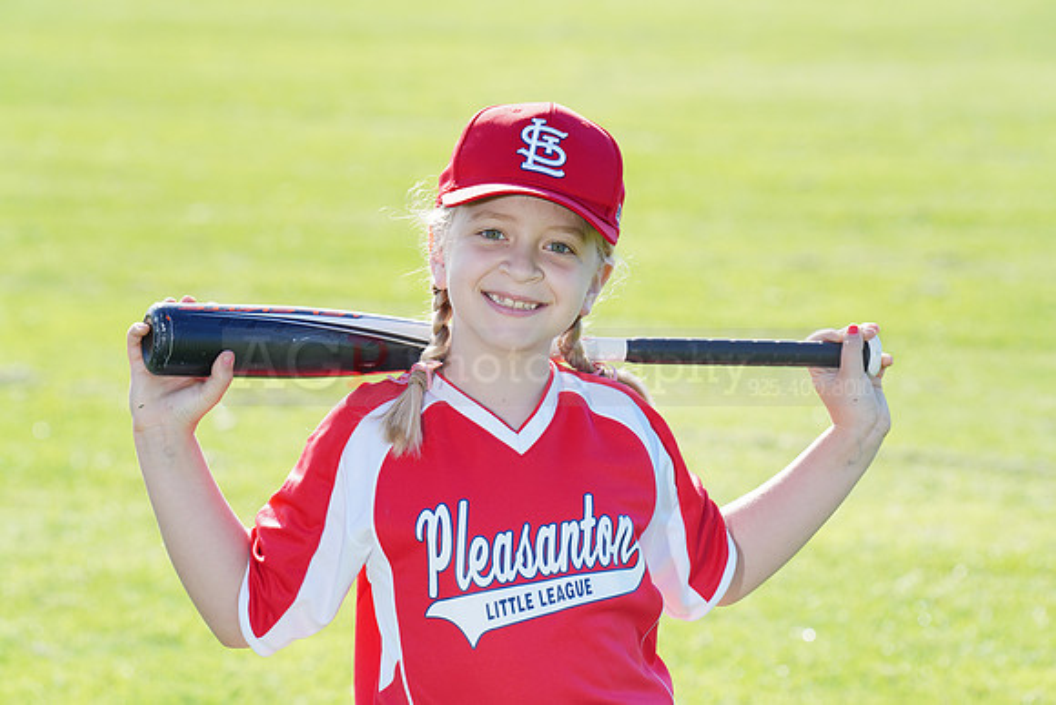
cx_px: 528
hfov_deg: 10.6
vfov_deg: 7.1
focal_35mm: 194
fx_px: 5692
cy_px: 352
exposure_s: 1/200
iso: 200
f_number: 8
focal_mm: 194
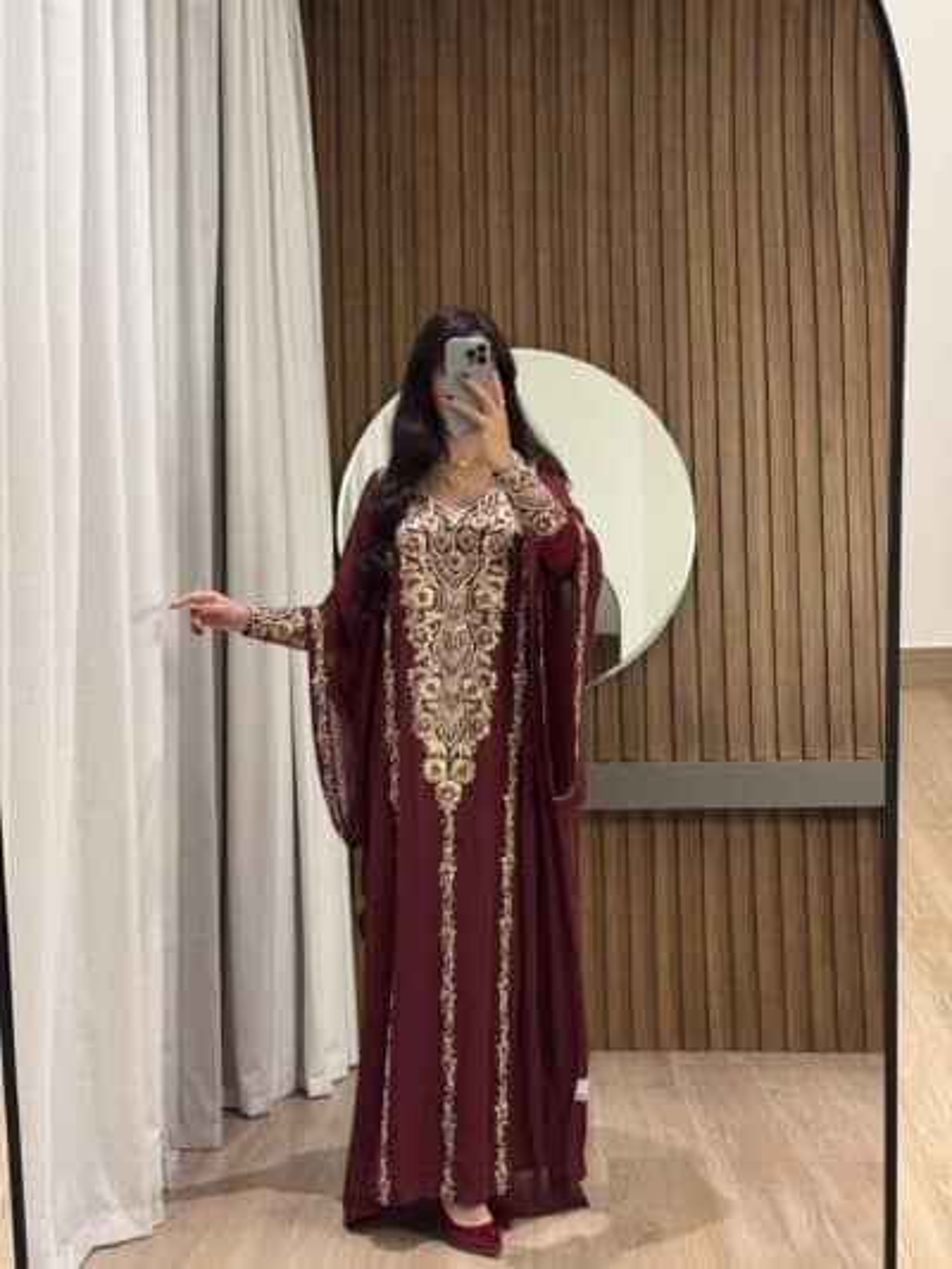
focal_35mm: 48
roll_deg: +0.8
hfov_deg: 30.3
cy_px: 634
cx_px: 476
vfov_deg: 39.6
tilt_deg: -19.6
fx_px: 1759
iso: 250
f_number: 1.78
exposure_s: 1/50
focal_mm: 6.76
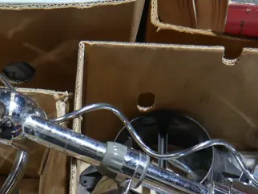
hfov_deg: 22.0
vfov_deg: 15.7
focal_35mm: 89
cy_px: 260
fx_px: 664
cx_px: 103
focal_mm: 14
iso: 320
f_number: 3.5
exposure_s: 1/60
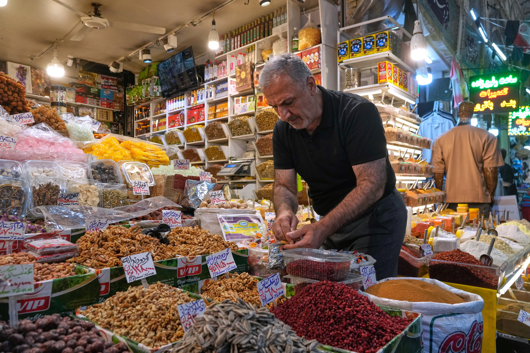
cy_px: 176
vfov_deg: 53.1
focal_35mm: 24
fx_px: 353
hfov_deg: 73.8
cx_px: 265
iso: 2000
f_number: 5
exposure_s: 1/640
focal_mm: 24
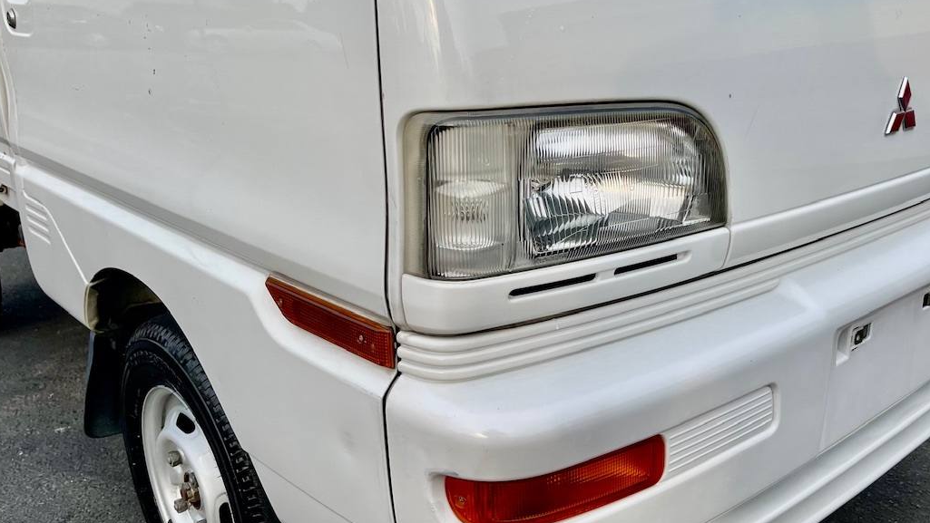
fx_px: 839
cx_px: 540
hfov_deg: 57.7
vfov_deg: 34.6
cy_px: 236
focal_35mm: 34
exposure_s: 1/1739
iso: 32
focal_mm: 5.1
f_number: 1.6
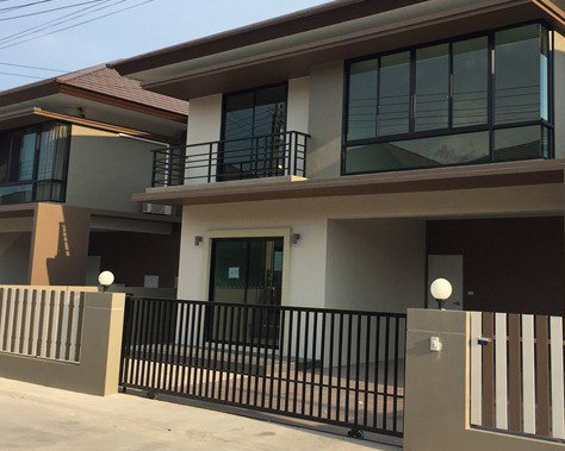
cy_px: 183
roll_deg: -3.4
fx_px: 719
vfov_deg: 34.8
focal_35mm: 43
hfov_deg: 42.7
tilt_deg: +7.6
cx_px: 343
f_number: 2.2
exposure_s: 1/1364
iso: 32
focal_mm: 4.15
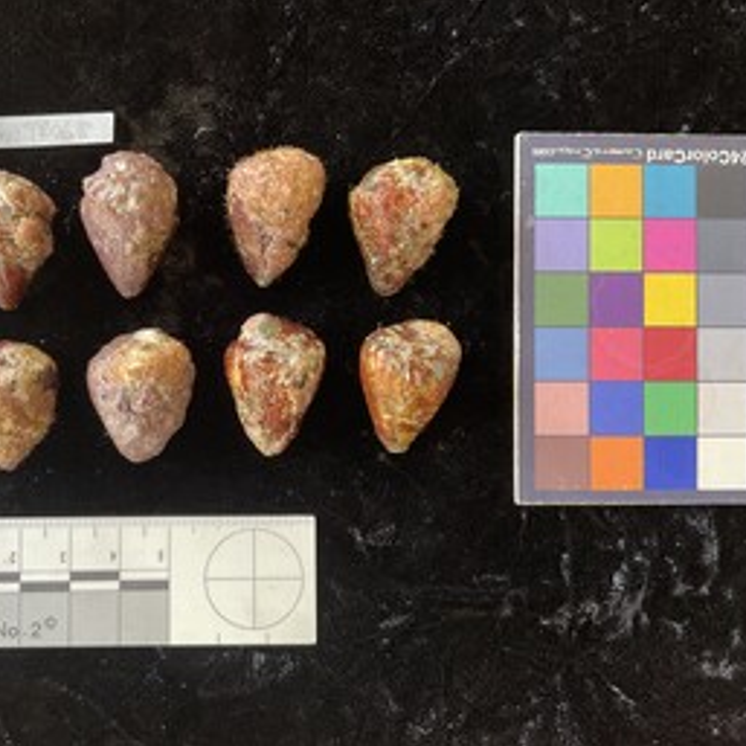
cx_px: 253
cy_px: 367
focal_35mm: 35
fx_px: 853
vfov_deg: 47.2
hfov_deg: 46.5
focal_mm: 3
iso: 64
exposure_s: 1/60
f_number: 1.8
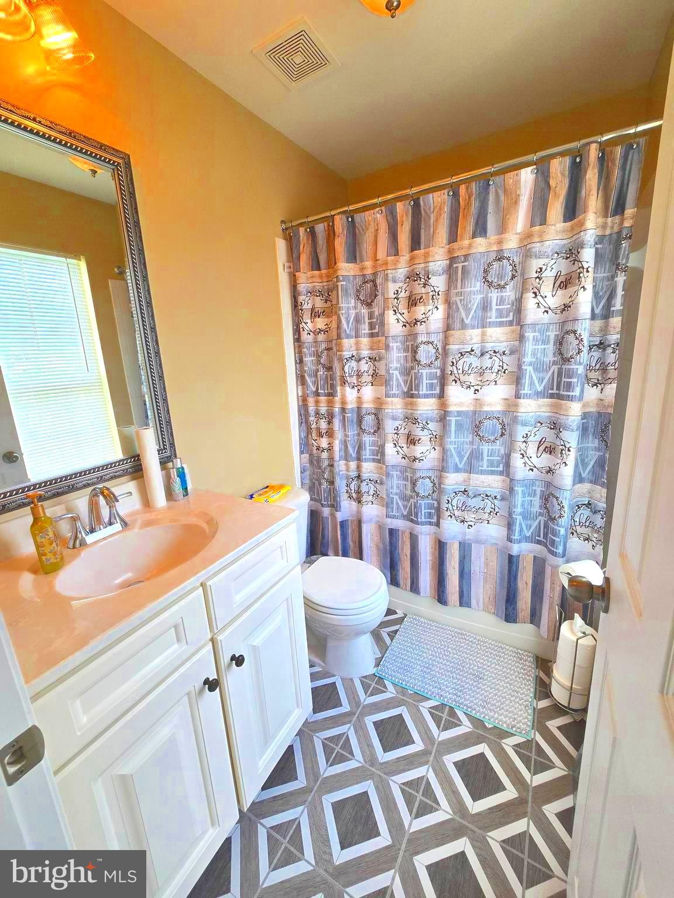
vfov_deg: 106.2
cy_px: 449
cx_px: 337
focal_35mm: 13
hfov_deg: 89.9
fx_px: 337
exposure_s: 1/155
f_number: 2.2
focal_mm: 2.2
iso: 50
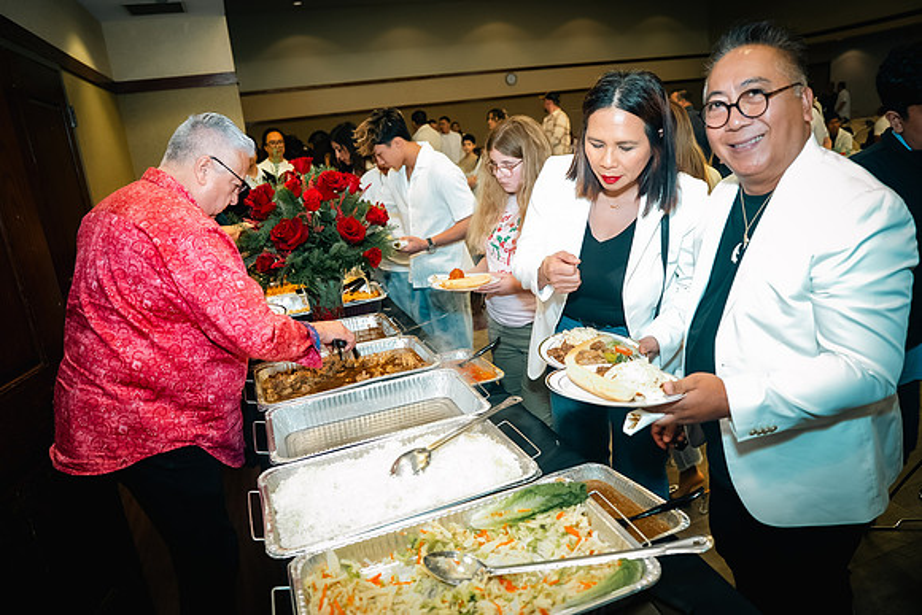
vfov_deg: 53.2
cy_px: 308
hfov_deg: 73.7
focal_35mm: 24
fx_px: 615
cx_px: 461
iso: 1600
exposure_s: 1/100
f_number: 2.8
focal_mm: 24
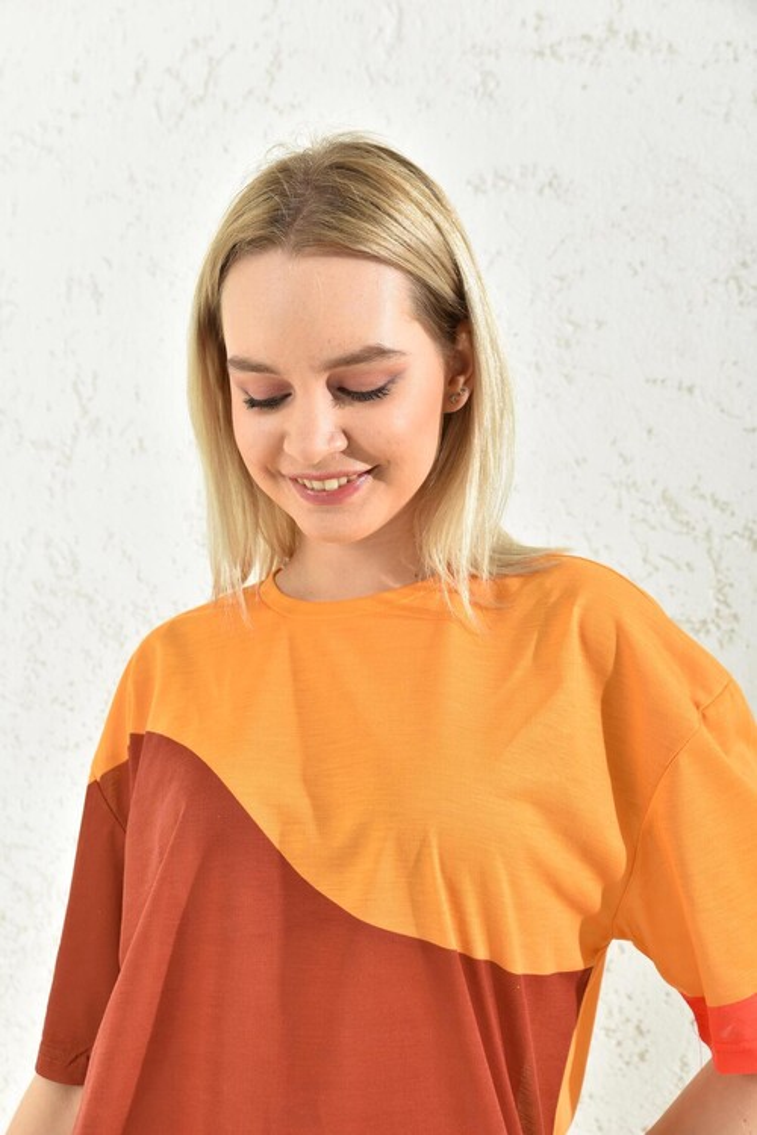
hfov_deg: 33.4
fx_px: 1262
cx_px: 378
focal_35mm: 40
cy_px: 568
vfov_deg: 48.5
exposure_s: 1/160
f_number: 7.1
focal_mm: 40
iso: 100
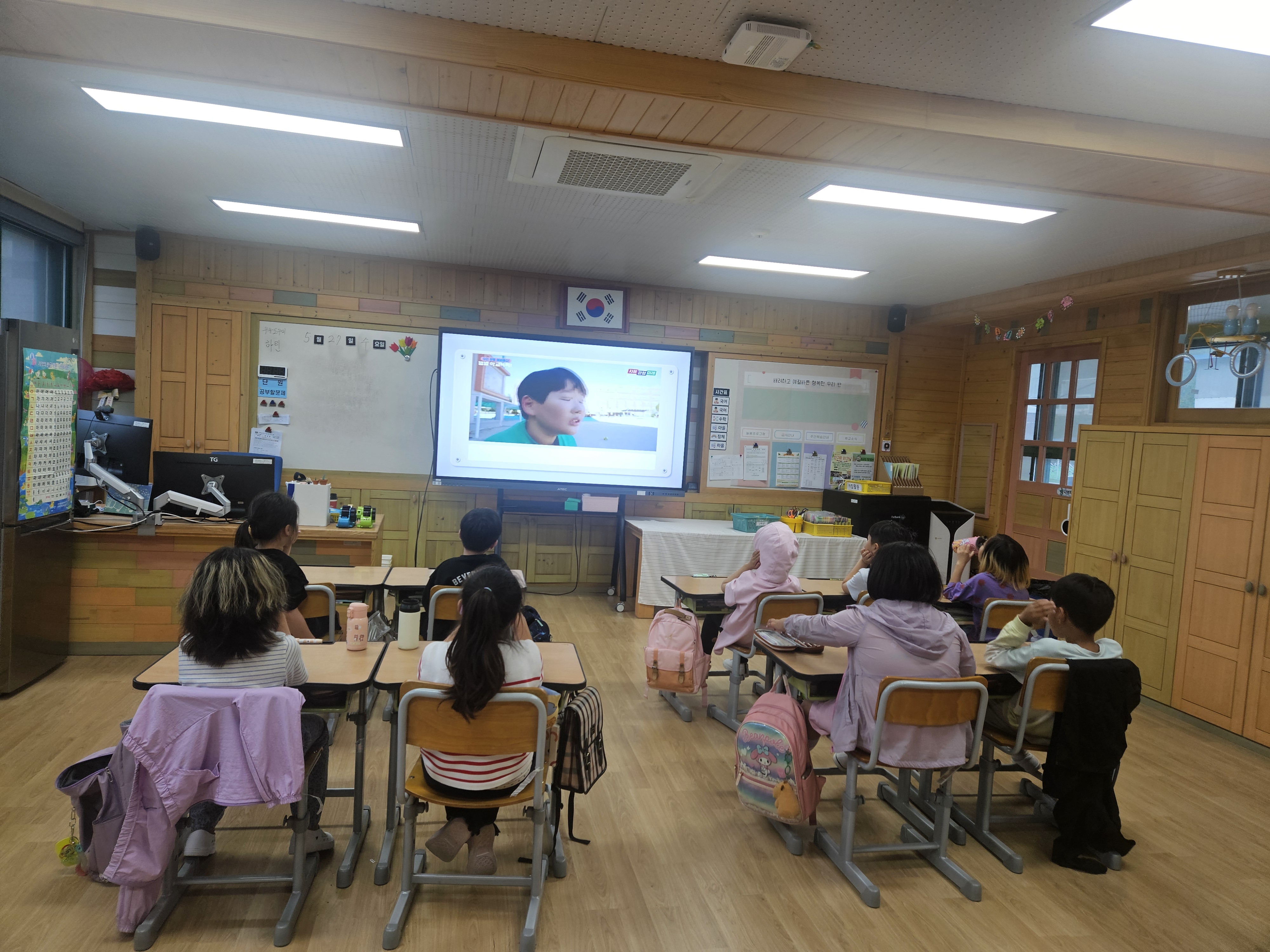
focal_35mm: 23
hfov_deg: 73.9
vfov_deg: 58.9
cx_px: 635
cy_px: 476
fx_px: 844
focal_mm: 5.4
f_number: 1.8
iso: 80
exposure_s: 1/120
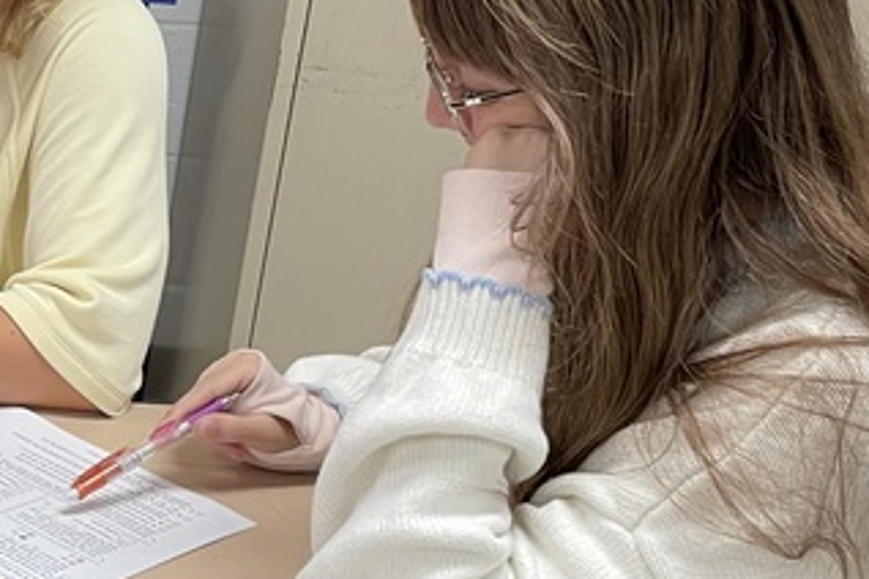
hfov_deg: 21.8
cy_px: 303
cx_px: -148
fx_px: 2100
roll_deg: -5.1
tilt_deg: -21.2
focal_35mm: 87
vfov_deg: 15.7
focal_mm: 4.2
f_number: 1.6
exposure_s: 1/60
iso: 100
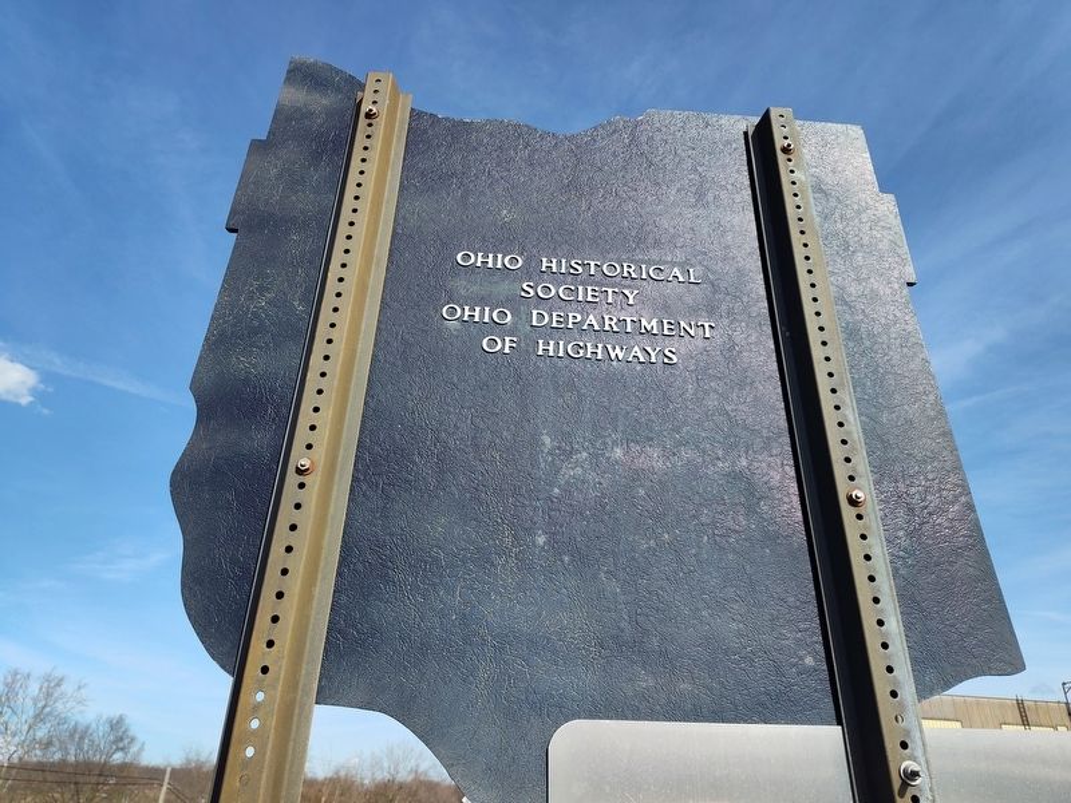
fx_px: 712
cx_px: 536
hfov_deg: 73.9
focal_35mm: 23
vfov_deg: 58.9
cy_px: 402
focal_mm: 5.56
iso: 100
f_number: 1.8
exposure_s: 1/1421
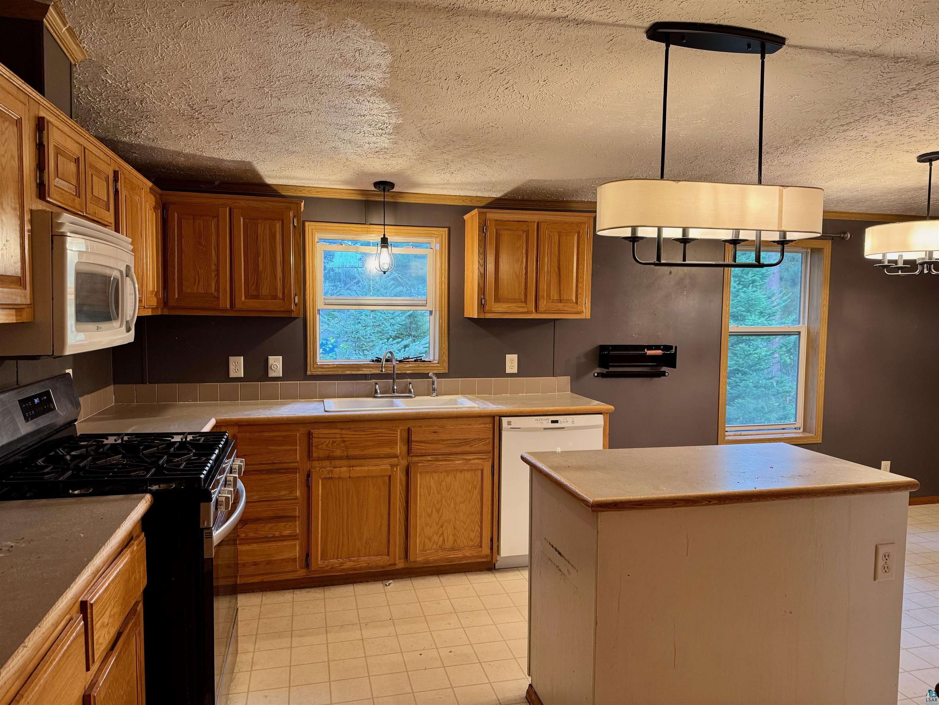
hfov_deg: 71.6
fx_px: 651
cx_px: 470
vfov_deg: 56.8
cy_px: 352
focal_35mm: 24
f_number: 1.78
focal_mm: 6.76
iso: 200
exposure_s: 1/60
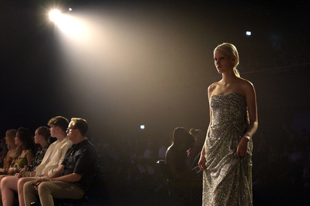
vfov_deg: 19.4
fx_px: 602
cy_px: 103
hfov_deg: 28.9
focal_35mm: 70
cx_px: 155
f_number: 5.6
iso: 8000
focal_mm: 70
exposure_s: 1/640
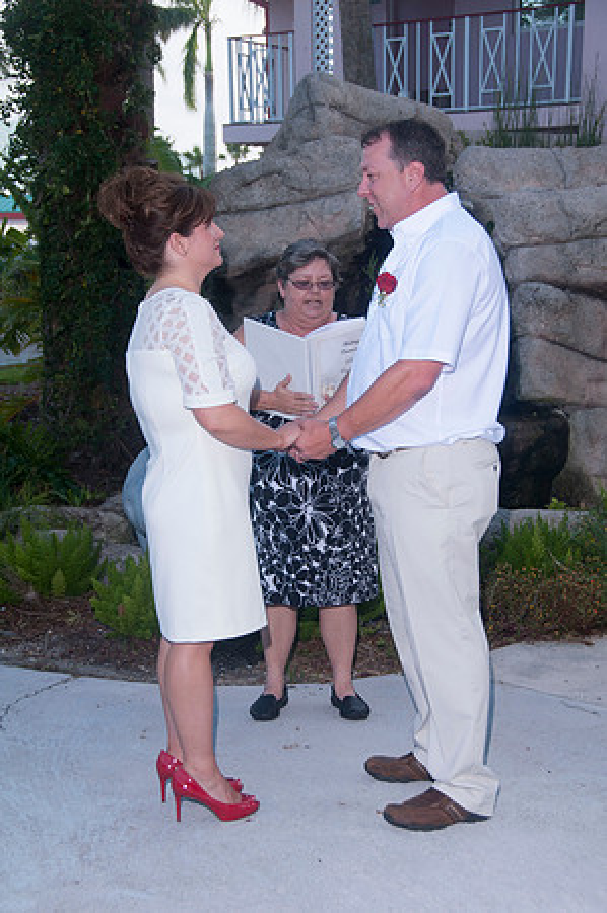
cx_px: 304
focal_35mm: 60
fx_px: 1521
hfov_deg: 22.6
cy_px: 456
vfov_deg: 33.4
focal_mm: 40
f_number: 5.6
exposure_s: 1/250
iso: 200
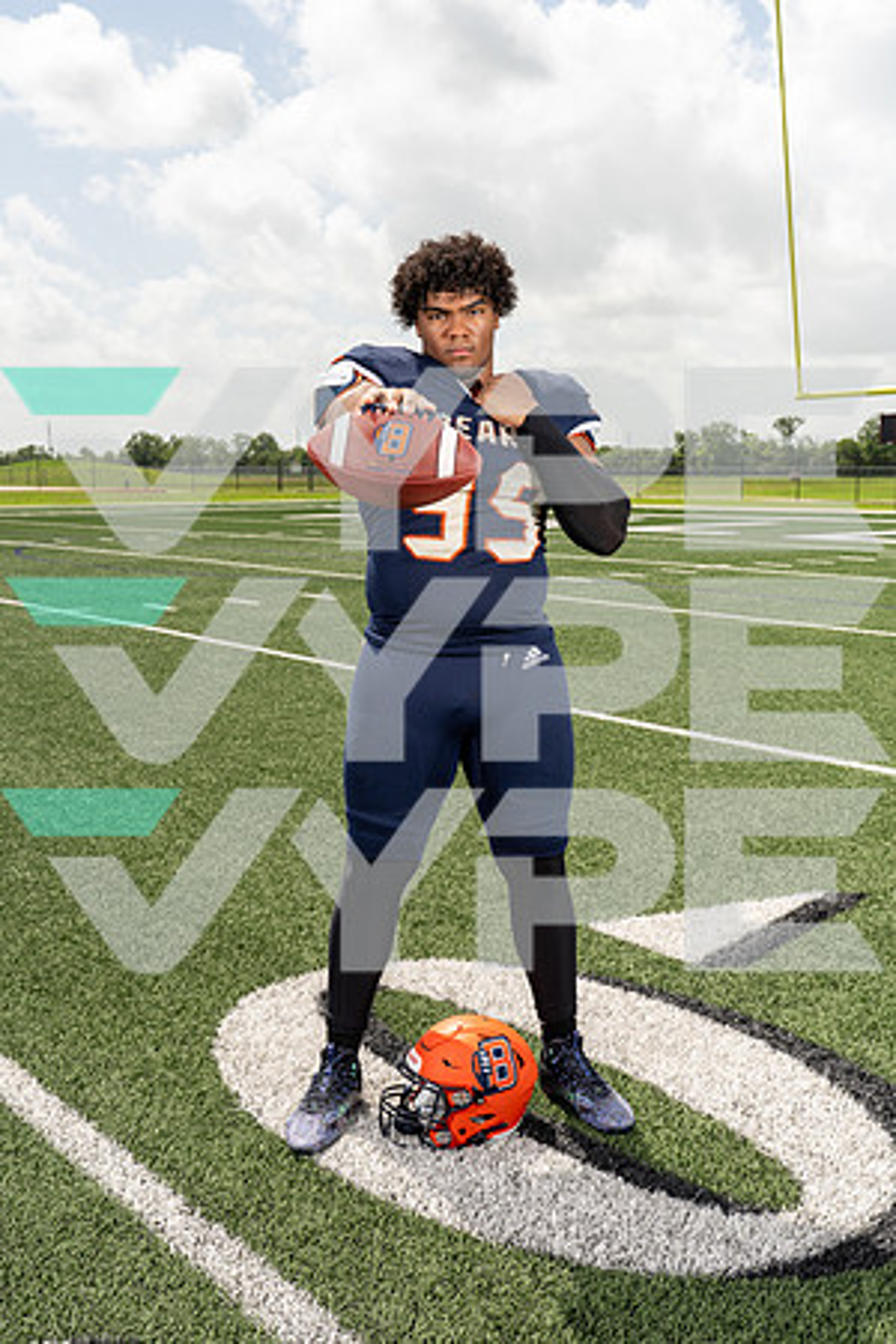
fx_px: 1456
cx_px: 448
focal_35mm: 39
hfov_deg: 34.2
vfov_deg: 49.6
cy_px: 672
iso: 100
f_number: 8
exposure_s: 1/250
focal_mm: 39
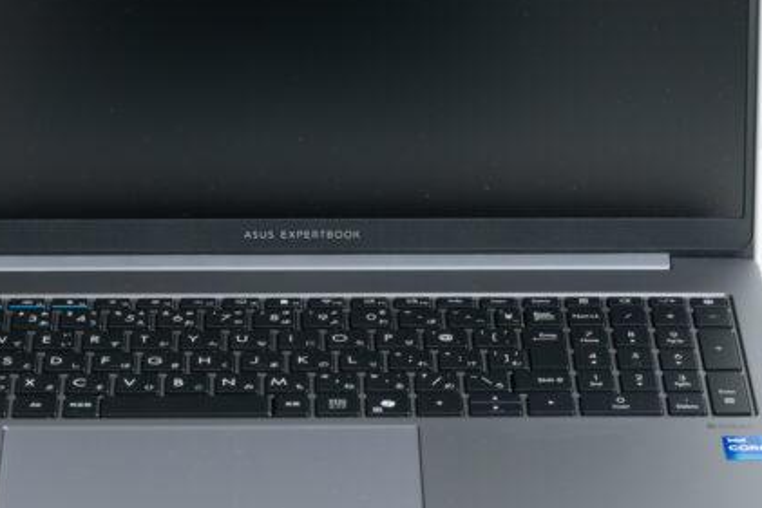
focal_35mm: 202
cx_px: 270
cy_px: 84
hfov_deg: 10.2
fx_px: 4277
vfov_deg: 6.8
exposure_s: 1/160
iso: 400
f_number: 6.3
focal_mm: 83
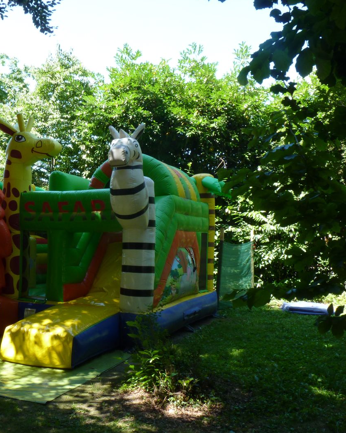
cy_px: 216
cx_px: 64
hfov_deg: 36.0
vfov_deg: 45.8
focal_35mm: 40
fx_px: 512
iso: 125
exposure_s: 1/30
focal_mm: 5.4
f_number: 7.1
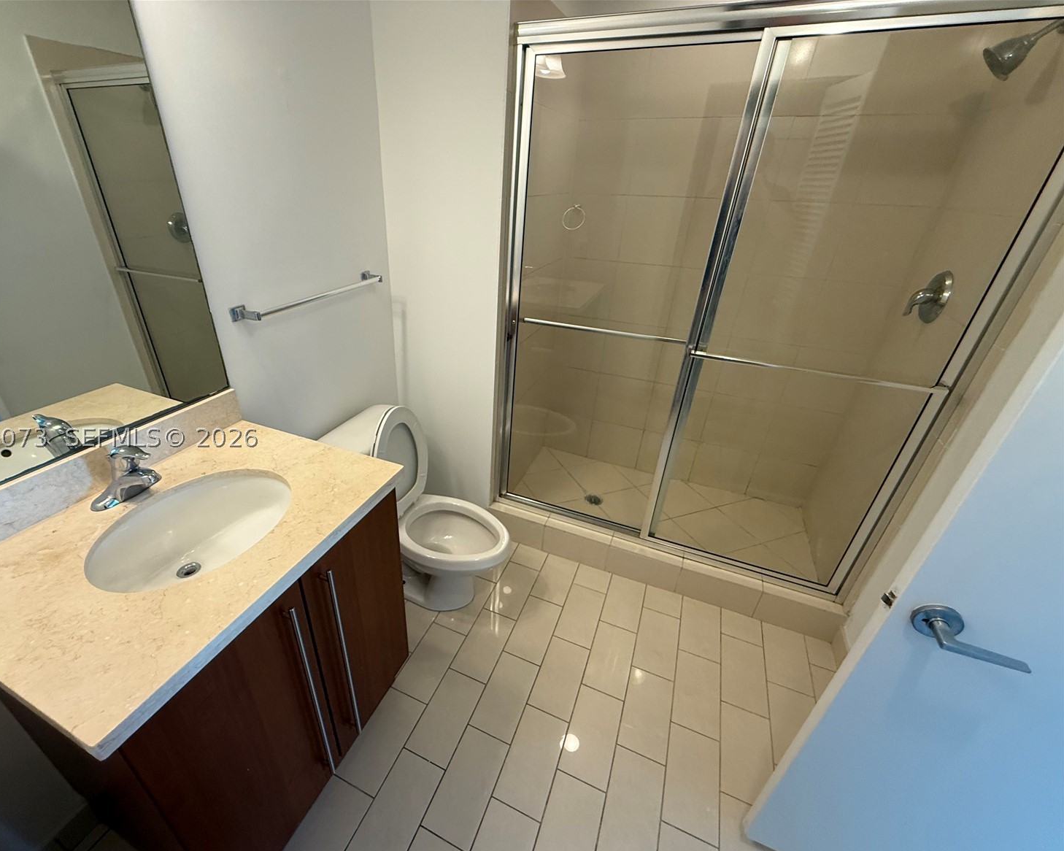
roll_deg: -2.6
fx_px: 472
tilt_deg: -29.0
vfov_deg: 84.0
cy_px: 437
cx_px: 481
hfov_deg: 96.5
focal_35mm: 15
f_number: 2.2
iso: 200
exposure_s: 1/120
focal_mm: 2.22
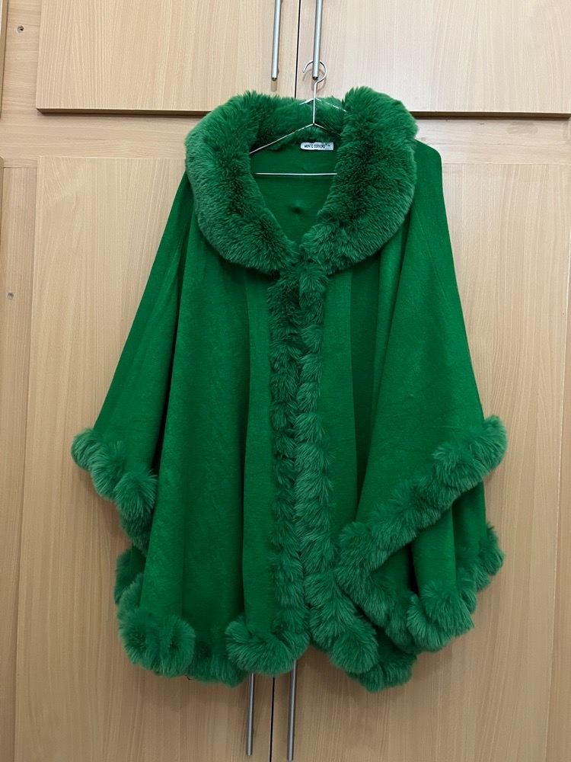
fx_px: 572
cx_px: 286
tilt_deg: +0.4
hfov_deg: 53.1
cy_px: 381
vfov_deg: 67.3
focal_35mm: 26
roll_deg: -2.7
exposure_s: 1/25
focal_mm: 5.1
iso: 500
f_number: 1.6
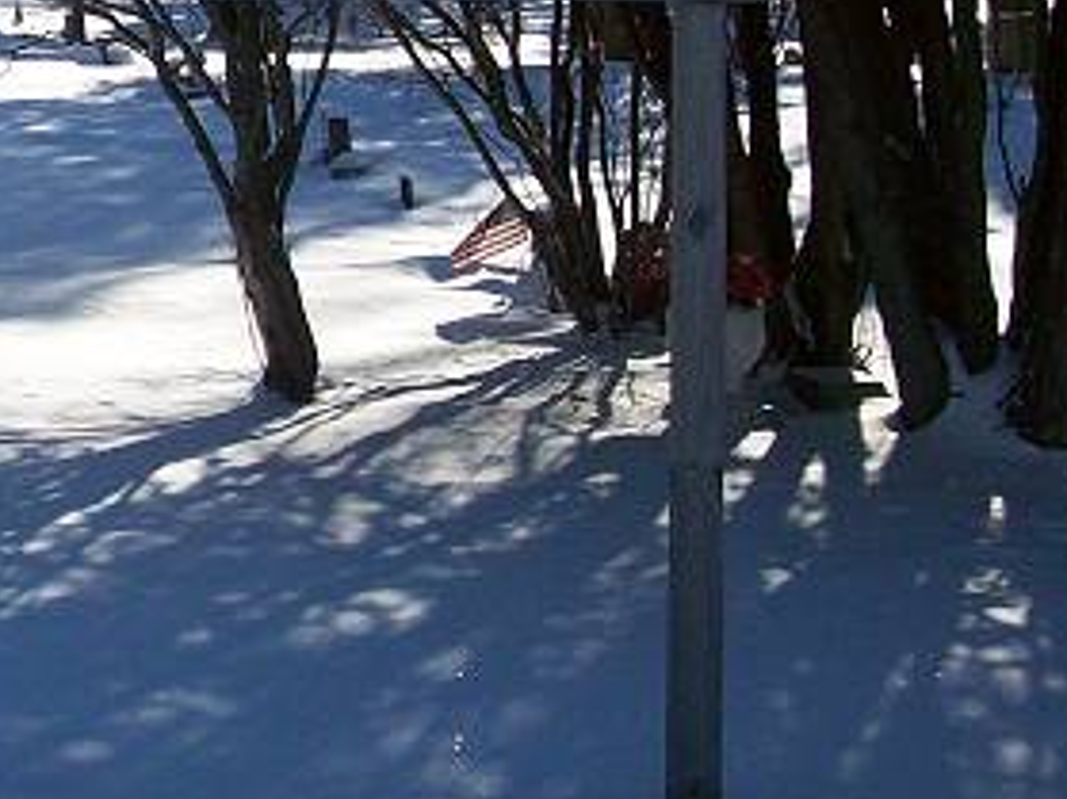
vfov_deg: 13.9
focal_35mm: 106
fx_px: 3266
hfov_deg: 17.8
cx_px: -161
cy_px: 145
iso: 80
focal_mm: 6.2
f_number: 5.6
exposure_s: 1/525
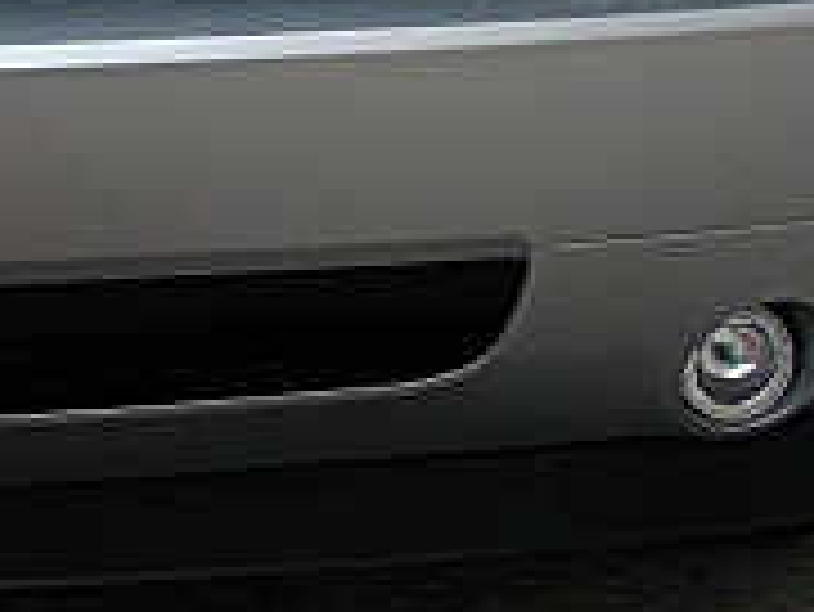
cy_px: -27
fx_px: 2988
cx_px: -148
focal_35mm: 127
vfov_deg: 11.5
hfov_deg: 15.0
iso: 50
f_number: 2.8
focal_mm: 6.3
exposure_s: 1/320
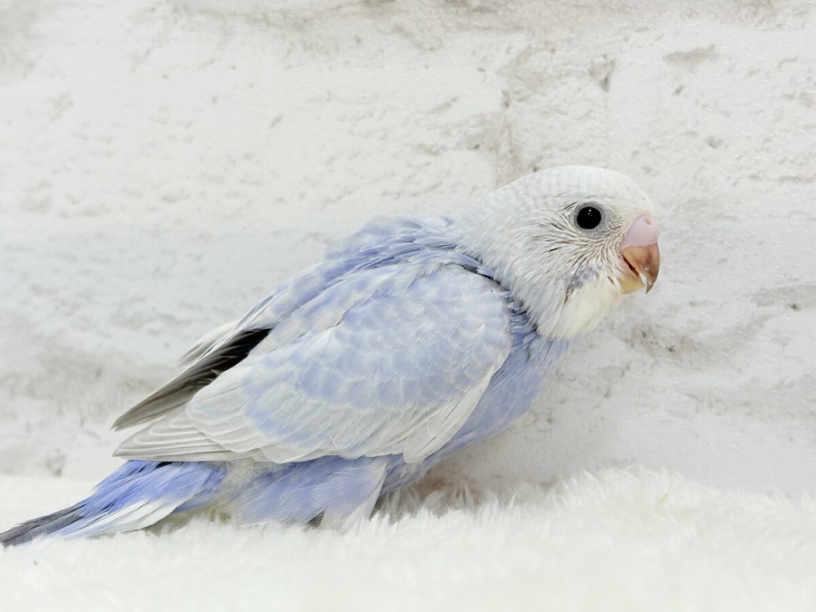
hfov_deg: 36.8
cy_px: 306
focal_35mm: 52
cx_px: 408
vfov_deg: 28.0
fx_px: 1226
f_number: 1.6
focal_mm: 5.96
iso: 80
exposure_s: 1/100
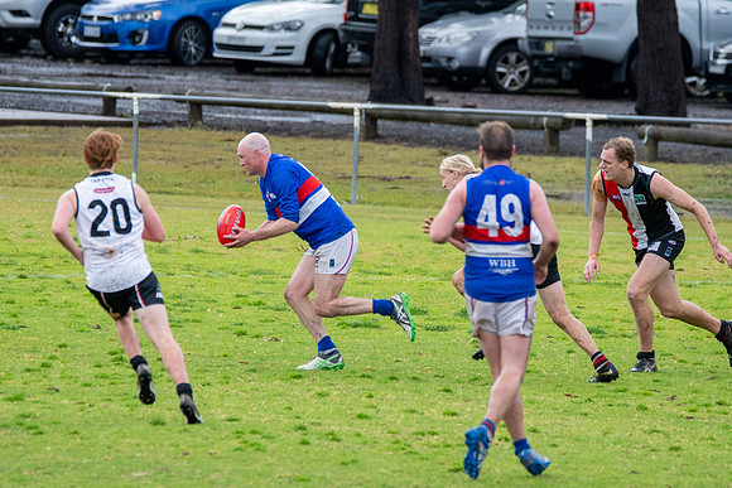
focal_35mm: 575
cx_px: 366
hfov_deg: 3.6
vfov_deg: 2.4
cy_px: 244
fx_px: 11684
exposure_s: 1/1600
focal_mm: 380
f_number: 7.1
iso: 1250
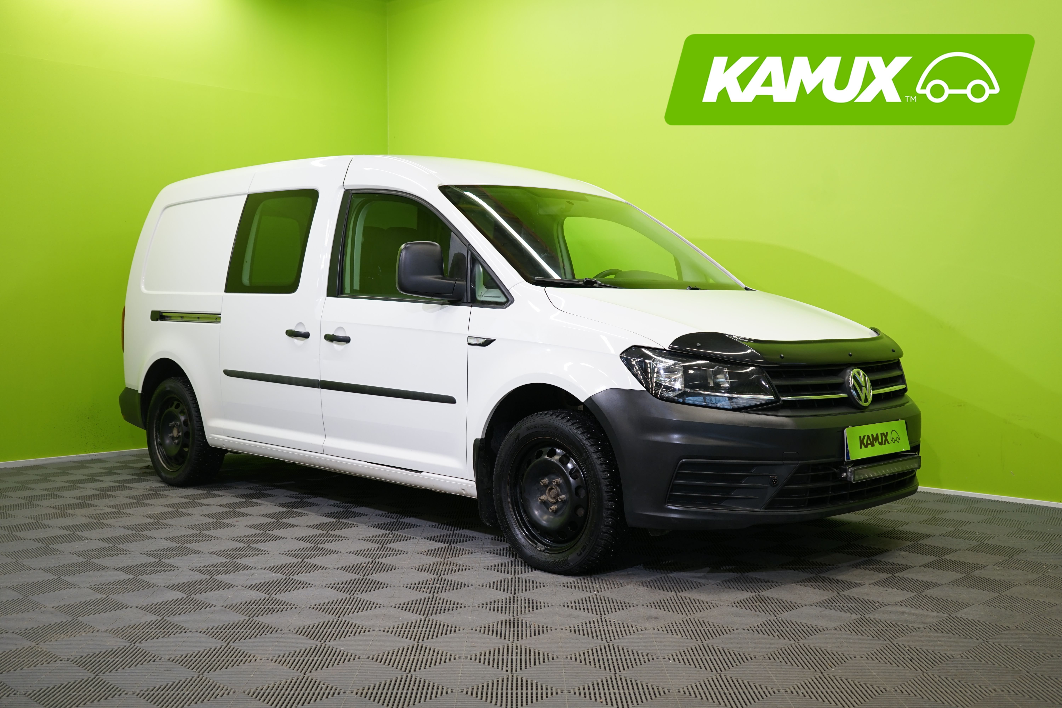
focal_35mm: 37
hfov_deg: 51.9
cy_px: 354
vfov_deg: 35.9
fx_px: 1091
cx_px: 531
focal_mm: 37
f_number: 5
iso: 400
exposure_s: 1/30
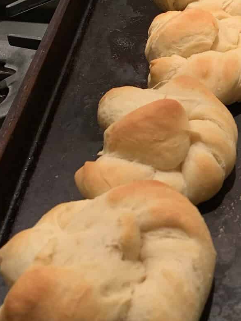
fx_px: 622
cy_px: 134
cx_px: 286
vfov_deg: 28.9
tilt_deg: -39.9
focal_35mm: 67
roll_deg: -0.5
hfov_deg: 20.6
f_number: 1.8
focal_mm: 4.25
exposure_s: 1/60
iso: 80
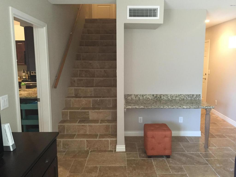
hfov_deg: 61.7
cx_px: 118
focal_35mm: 29
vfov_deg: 48.2
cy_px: 88
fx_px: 198
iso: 250
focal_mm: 4.15
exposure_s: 1/24
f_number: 2.2
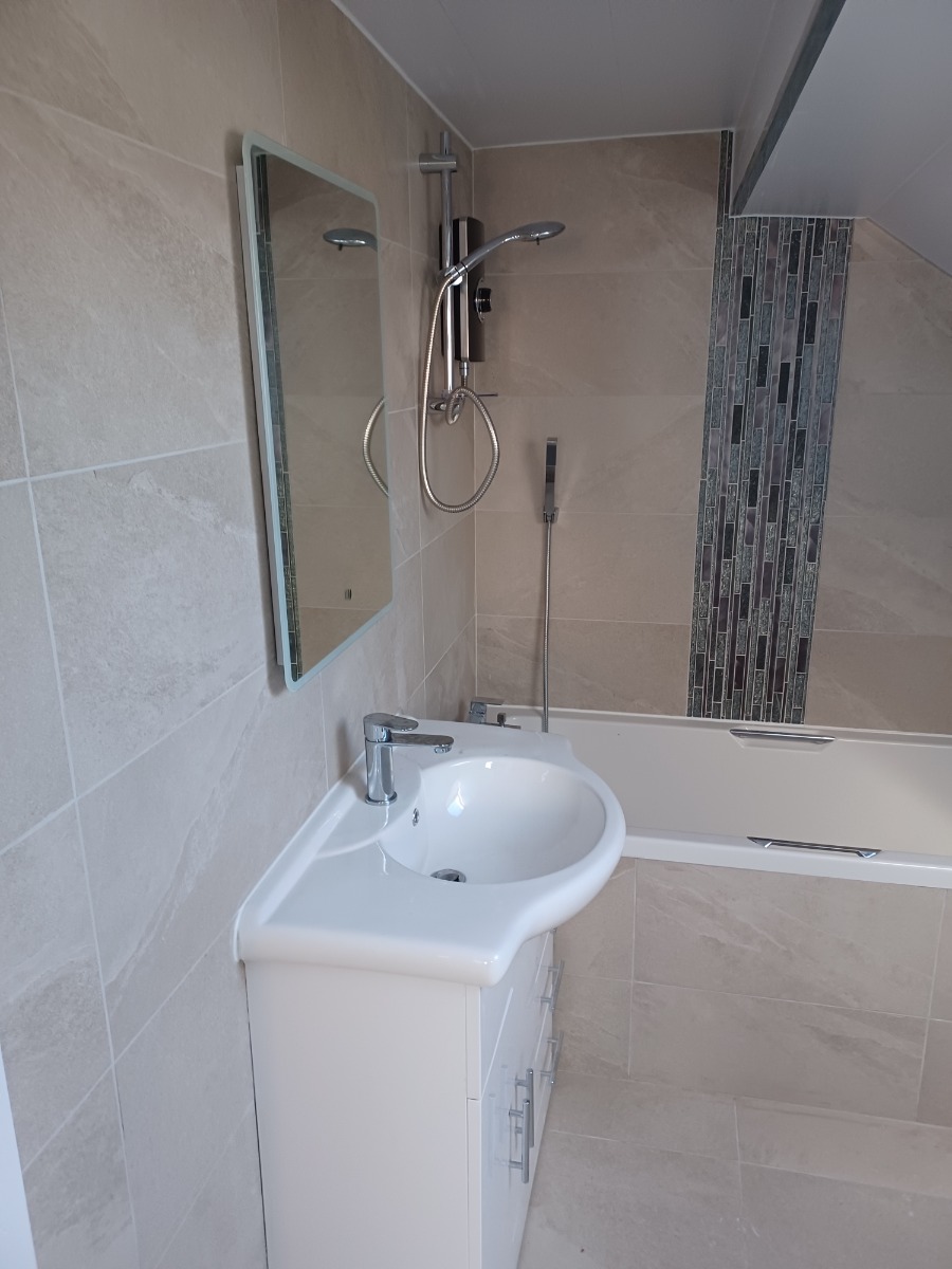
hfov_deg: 54.9
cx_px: 476
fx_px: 917
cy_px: 634
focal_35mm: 25
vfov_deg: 69.4
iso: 250
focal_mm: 4.6
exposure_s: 1/50
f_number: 1.8
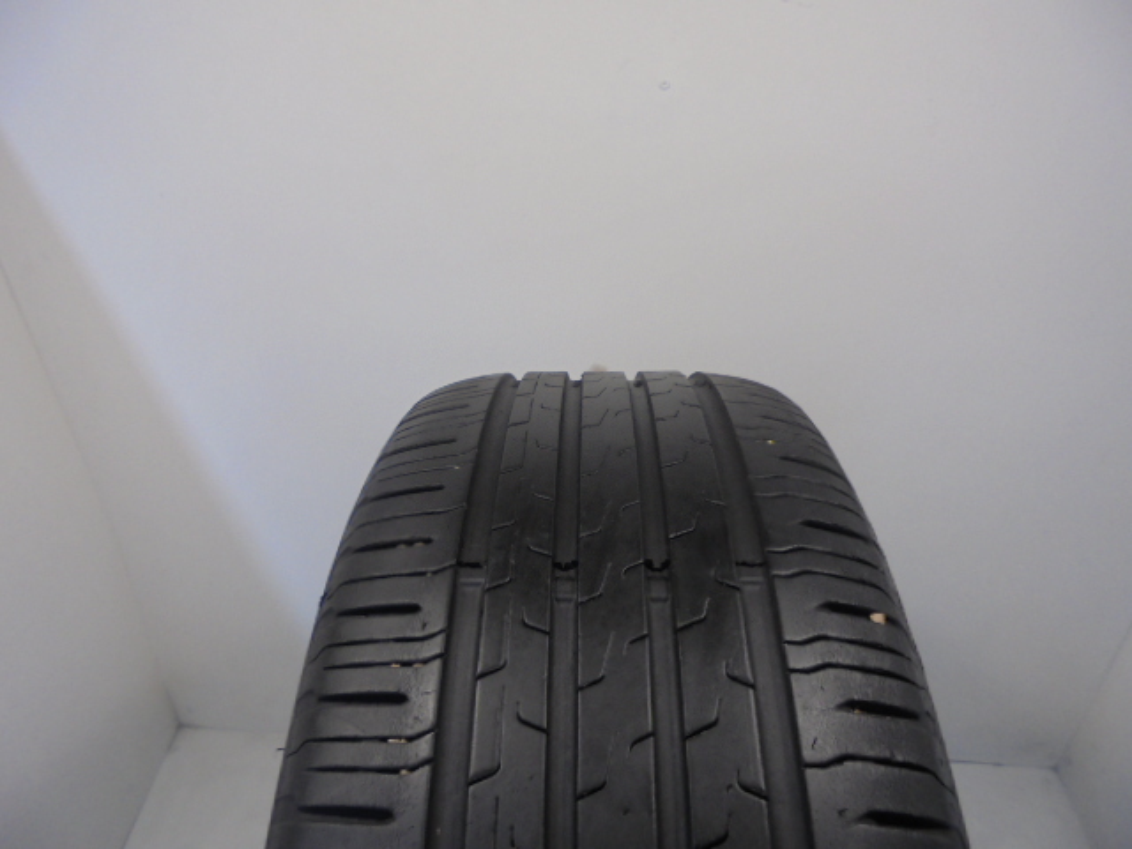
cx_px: 566
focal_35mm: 26
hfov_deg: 67.3
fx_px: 850
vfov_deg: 53.1
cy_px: 424
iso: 100
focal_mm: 4.6
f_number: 3.5
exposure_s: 1/30
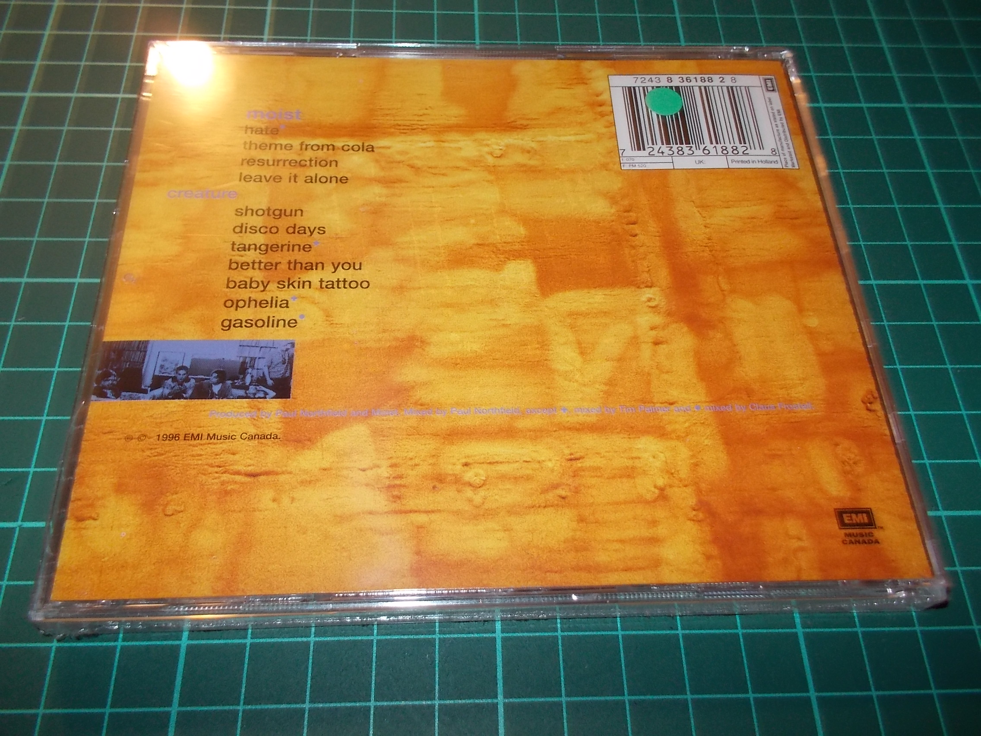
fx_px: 822
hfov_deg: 61.7
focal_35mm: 29
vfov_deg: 48.2
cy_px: 368
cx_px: 490
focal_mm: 4.1
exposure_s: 1/30
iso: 200
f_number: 3.3
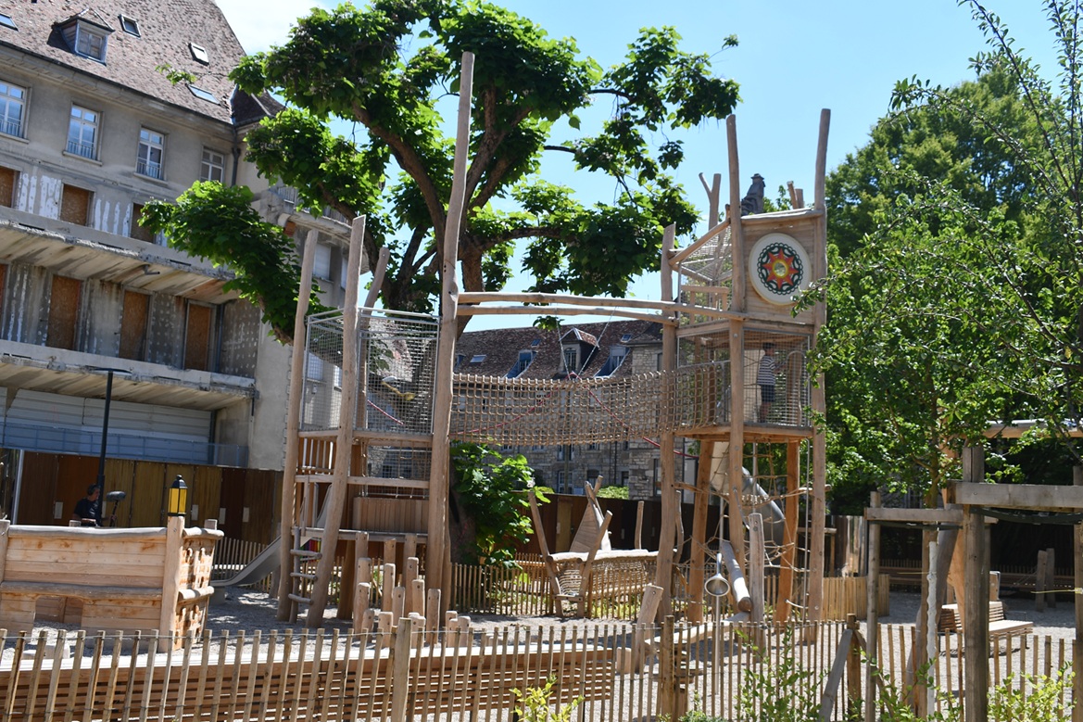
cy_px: 361
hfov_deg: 51.9
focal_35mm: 37
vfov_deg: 35.9
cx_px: 542
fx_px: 1113
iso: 100
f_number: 9
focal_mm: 25
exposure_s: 1/320
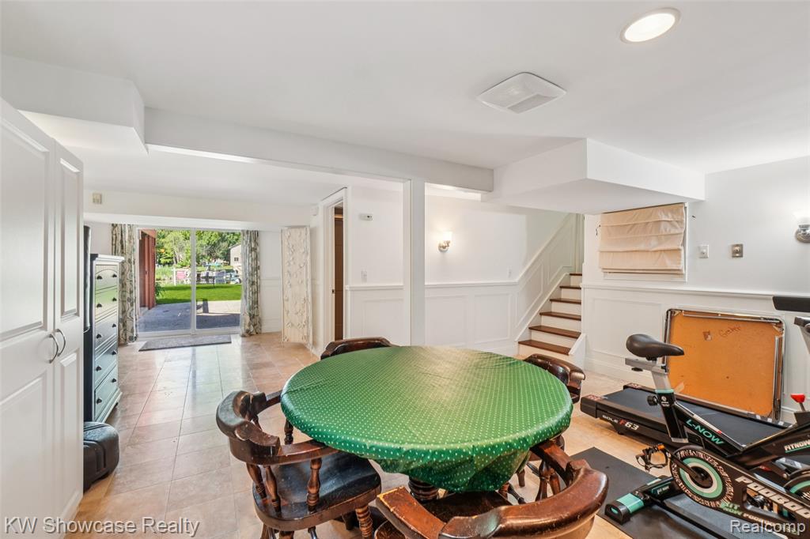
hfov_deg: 100.4
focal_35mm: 15
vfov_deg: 77.3
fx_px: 337
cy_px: 270
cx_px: 405
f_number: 8
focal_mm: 10
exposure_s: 1/10
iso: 400
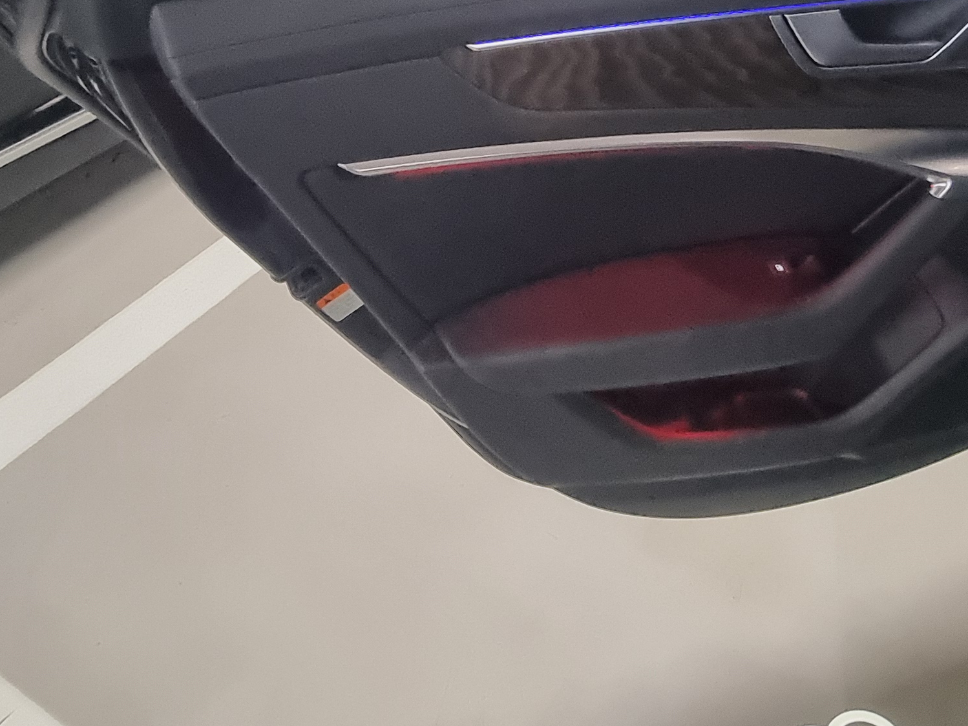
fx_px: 979
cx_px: 575
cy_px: 63
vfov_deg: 37.8
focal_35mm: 35
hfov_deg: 52.3
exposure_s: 1/30
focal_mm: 2.2
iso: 640
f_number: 2.2
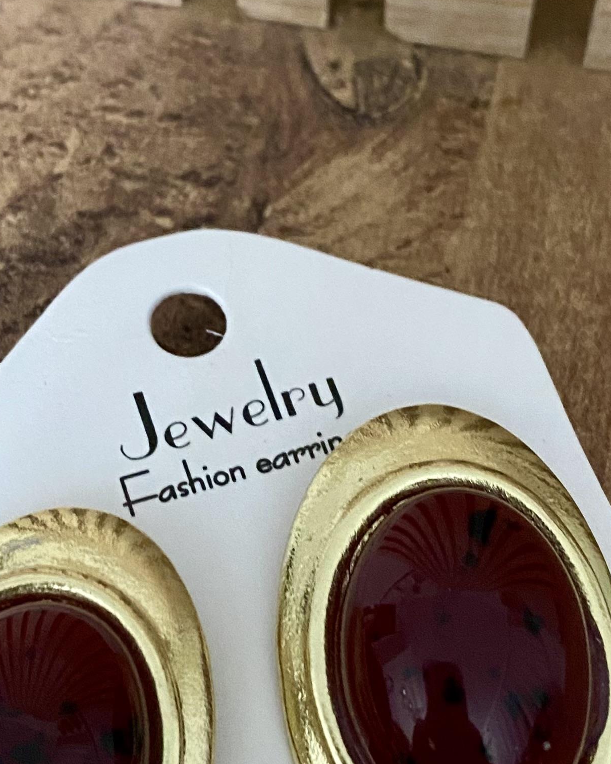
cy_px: 438
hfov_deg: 23.5
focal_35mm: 65
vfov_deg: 29.1
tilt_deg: -60.7
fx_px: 1469
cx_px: 296
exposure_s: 1/25
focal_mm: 4.25
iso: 640
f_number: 1.8
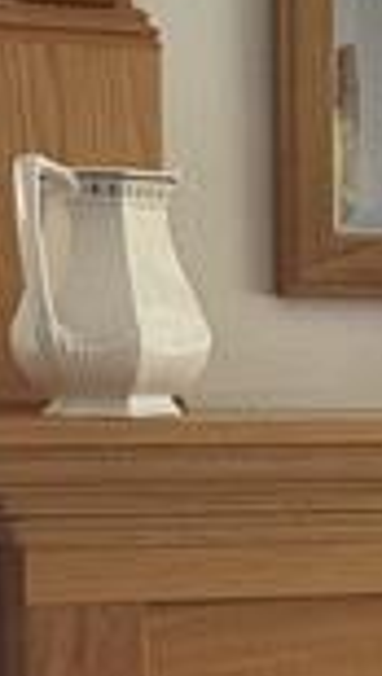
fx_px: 2333
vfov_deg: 15.8
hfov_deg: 9.3
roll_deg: -0.8
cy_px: 816
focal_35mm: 130
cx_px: 417
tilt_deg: -11.7
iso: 125
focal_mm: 6.86
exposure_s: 1/121
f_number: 1.78
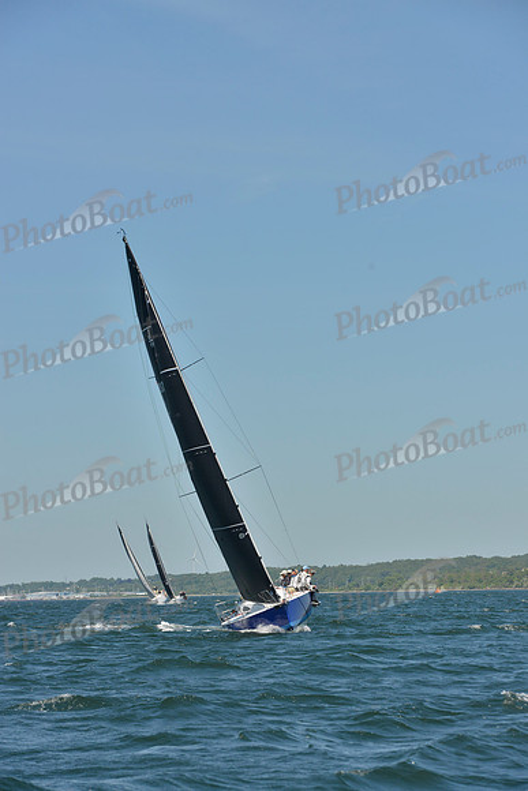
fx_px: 2748
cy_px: 396
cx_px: 264
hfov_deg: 11.0
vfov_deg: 16.4
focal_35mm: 125
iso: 280
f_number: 9
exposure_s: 1/1250
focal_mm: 125
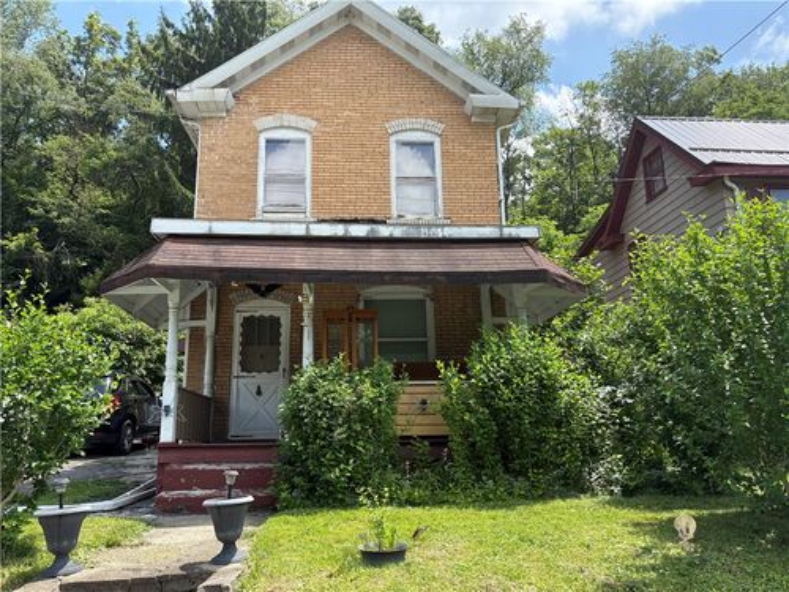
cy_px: 296
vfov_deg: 53.1
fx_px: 593
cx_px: 394
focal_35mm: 26
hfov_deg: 67.3
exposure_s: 1/1484
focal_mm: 5.96
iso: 64
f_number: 1.6
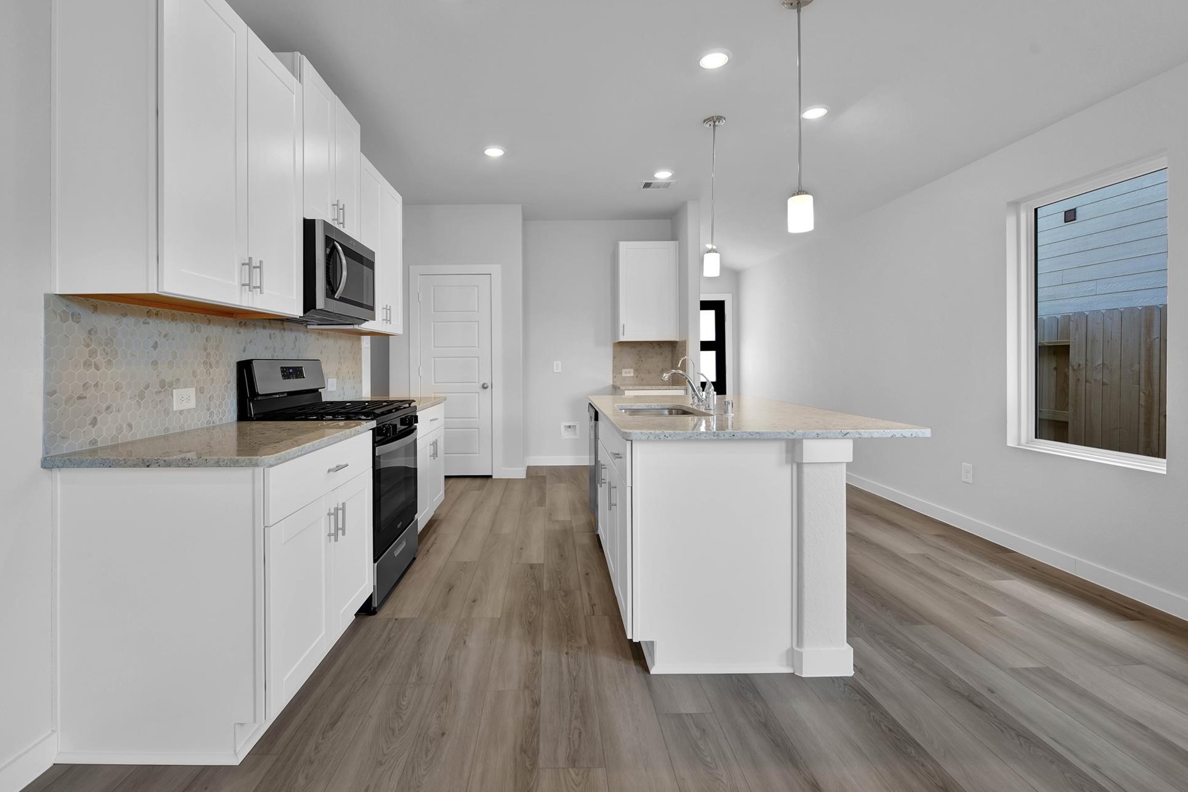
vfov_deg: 73.7
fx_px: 528
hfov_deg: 96.6
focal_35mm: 16
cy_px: 376
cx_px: 558
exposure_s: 1/10
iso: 100
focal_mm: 15
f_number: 8
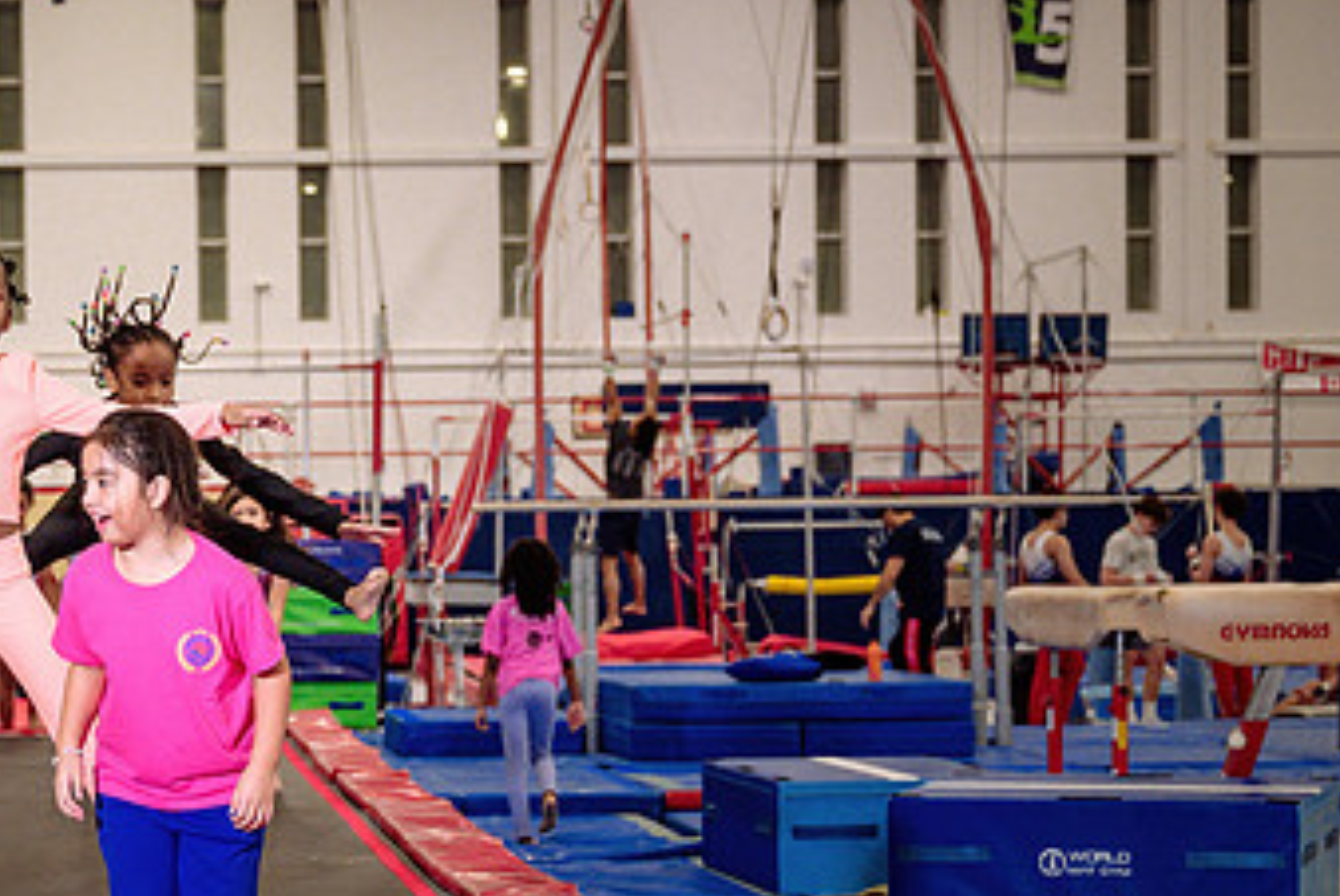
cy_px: 656
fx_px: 3576
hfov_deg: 20.9
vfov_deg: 14.2
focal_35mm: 96
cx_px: 230
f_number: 3.5
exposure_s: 1/400
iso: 1600
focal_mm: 48
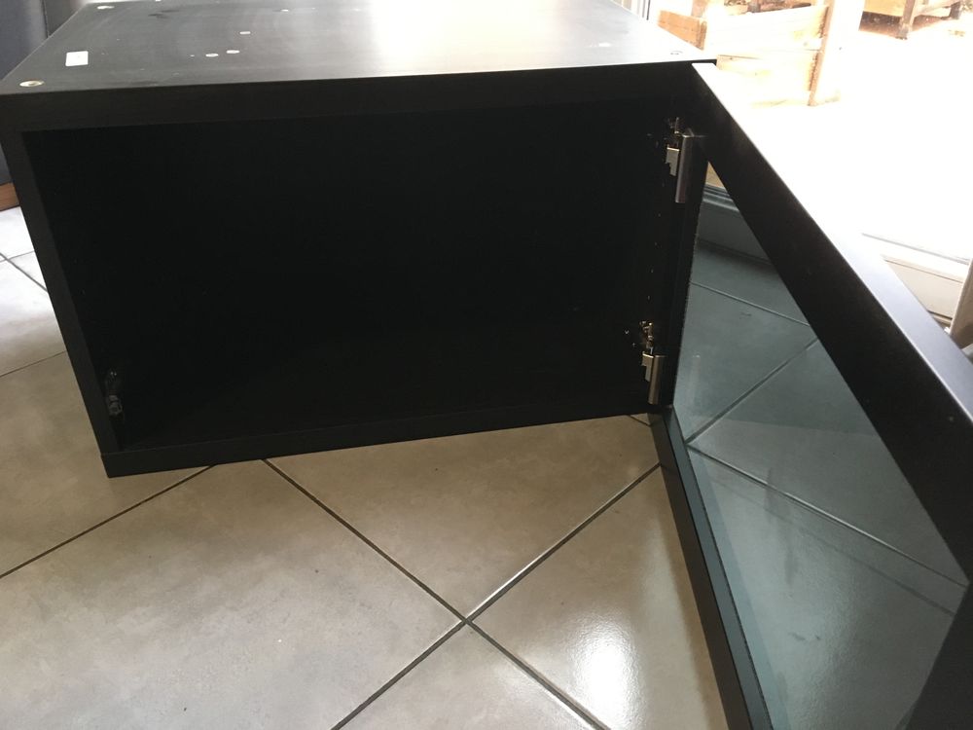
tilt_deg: -33.9
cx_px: 486
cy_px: 365
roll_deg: +0.1
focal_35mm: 29
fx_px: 815
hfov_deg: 61.7
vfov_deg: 48.2
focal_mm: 4.15
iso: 200
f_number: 2.2
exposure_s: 1/17
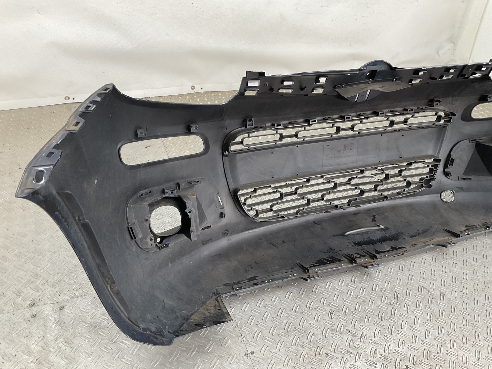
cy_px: 184
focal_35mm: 29
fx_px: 412
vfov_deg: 48.2
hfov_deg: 61.7
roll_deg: -9.9
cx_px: 246
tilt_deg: -35.3
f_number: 1.8
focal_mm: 3
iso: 25
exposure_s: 1/100
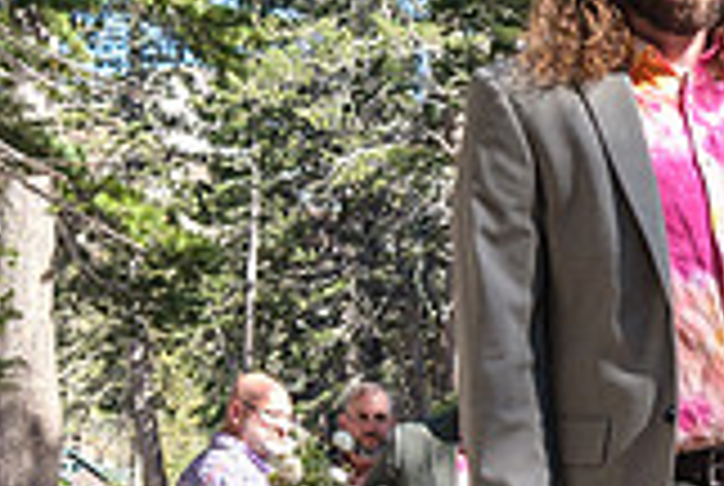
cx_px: 791
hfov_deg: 20.1
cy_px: 439
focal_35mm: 97
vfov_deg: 14.0
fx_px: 1954
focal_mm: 18
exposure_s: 1/500
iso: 250
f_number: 3.2
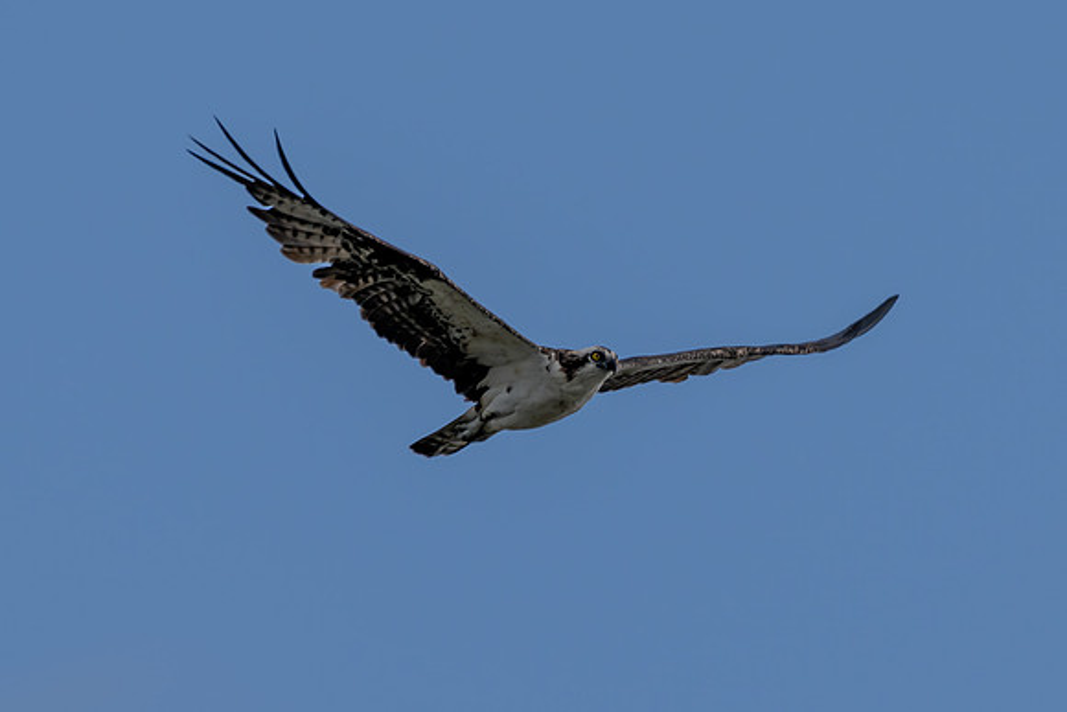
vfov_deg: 1.2
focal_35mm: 1101
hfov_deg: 1.9
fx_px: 32634
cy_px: 319
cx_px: 572
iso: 250
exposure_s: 1/1600
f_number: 7.1
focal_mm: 500
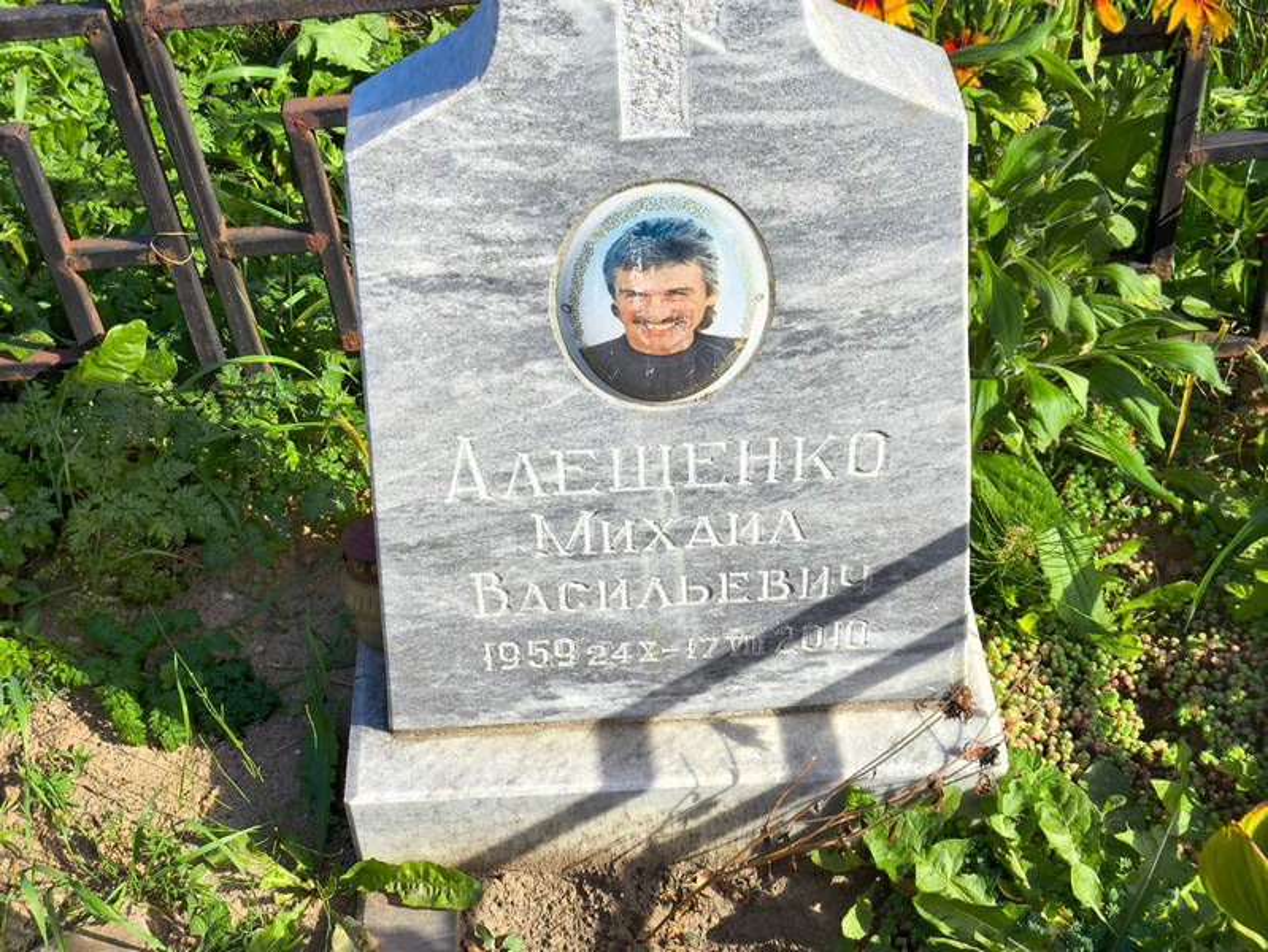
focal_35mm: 50
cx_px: 634
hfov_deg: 38.2
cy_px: 476
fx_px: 1832
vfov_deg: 29.1
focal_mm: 4.71
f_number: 1.7
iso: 50
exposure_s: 1/791
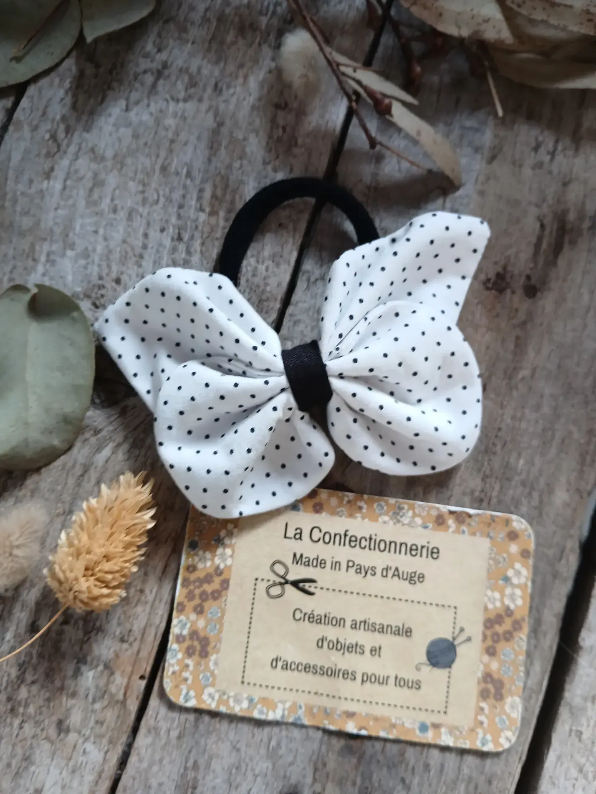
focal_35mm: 26
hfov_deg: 53.1
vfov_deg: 67.3
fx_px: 597
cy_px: 397
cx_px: 298
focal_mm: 3.98
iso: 80
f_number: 1.8
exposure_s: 1/50
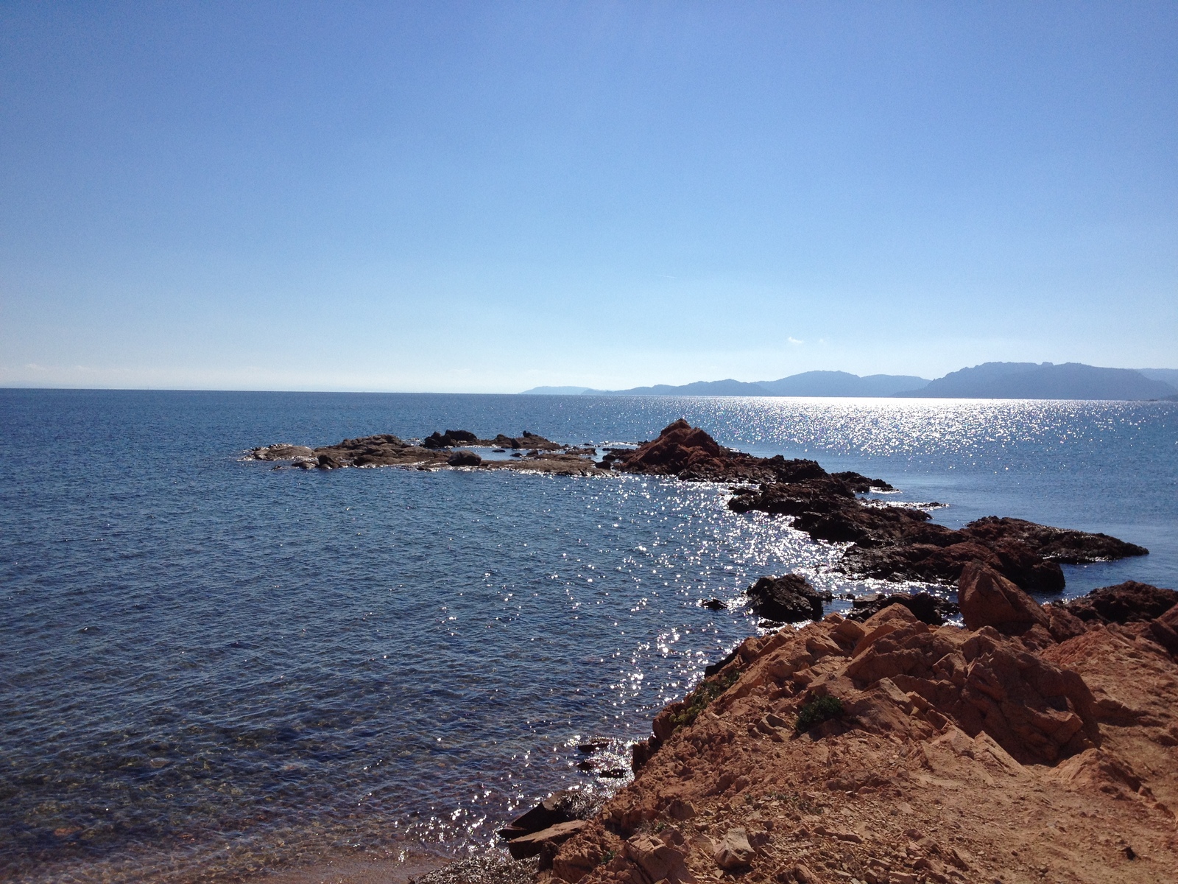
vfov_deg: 40.7
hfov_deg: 52.6
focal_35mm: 35
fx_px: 1191
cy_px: 442
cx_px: 589
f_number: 2.4
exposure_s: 1/5025
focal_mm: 4.28
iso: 64
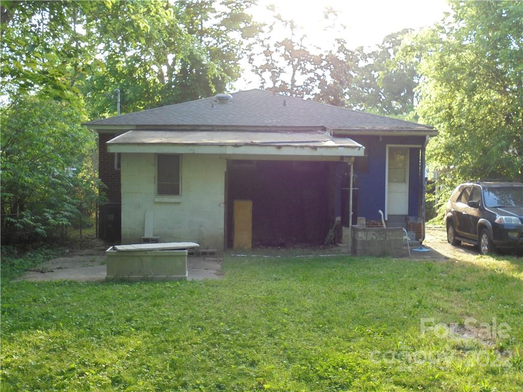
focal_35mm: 43
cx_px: 262
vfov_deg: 33.6
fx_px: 650
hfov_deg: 43.9
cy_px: 196
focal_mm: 7.8
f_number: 4.5
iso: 100
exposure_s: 1/40
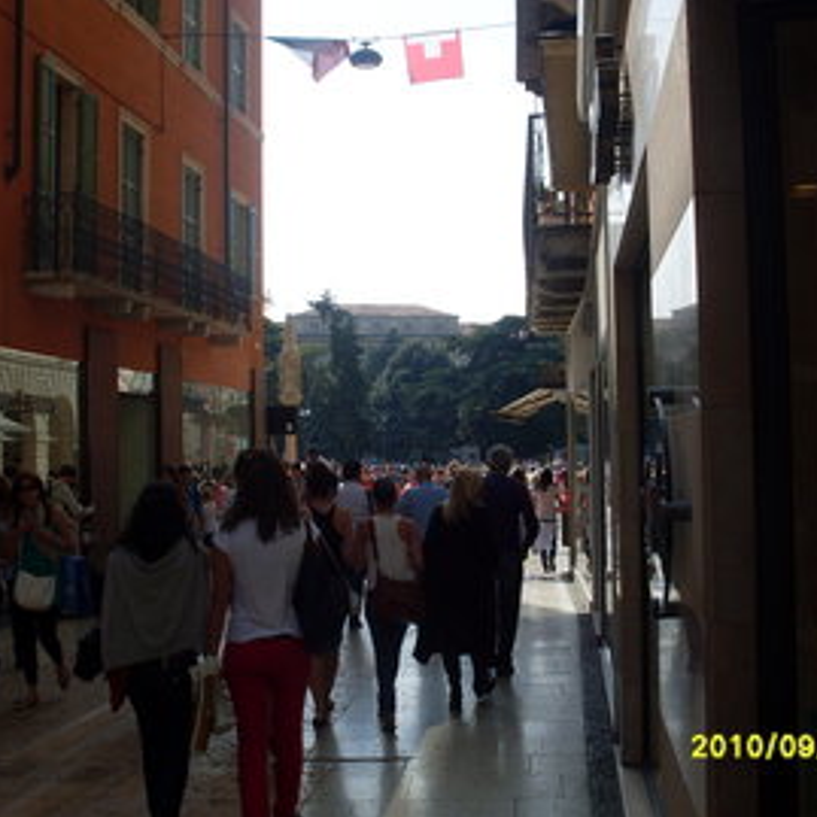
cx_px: 425
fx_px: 1335
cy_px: 380
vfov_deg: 34.0
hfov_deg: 34.0
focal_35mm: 50
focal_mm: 6.3
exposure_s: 1/180
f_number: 8.4
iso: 80
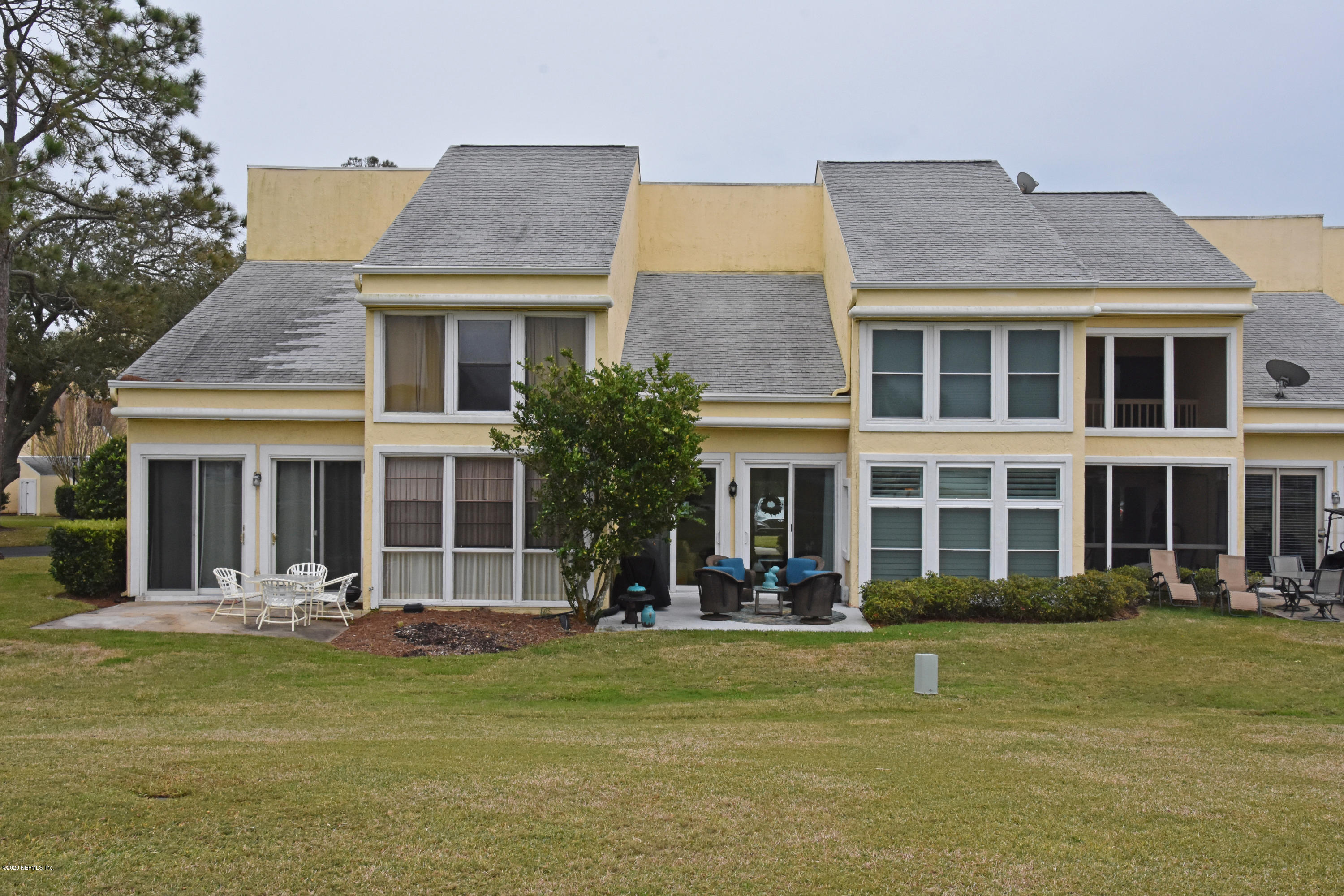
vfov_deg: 31.9
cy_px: 448
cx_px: 672
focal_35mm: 42
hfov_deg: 46.4
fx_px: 1568
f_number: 16
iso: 1000
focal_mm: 28
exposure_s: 1/250
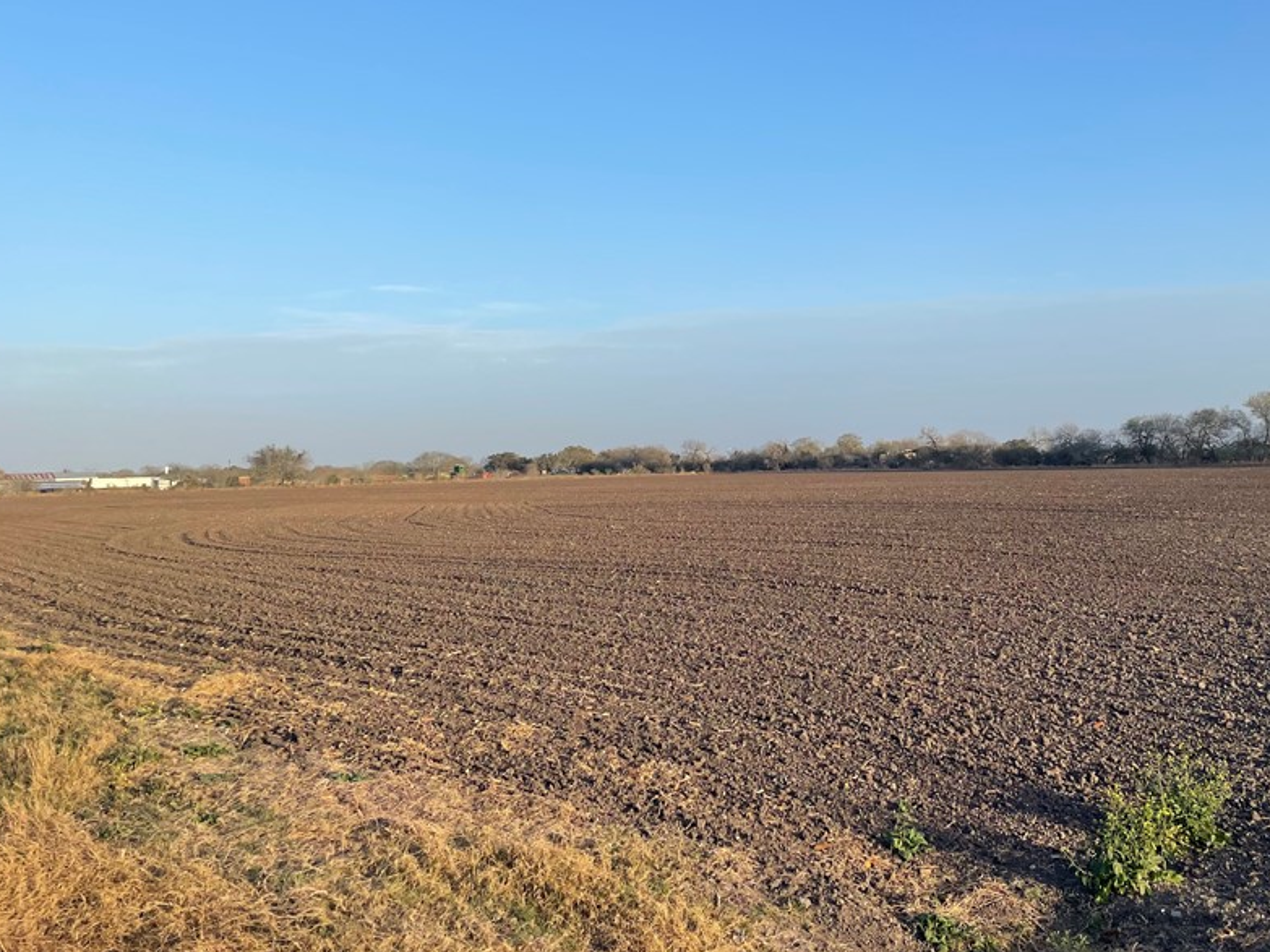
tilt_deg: +5.8
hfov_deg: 53.4
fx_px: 1247
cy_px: 358
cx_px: 783
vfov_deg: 41.5
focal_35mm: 34
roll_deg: +1.7
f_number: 1.6
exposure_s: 1/1887
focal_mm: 4.2
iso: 32
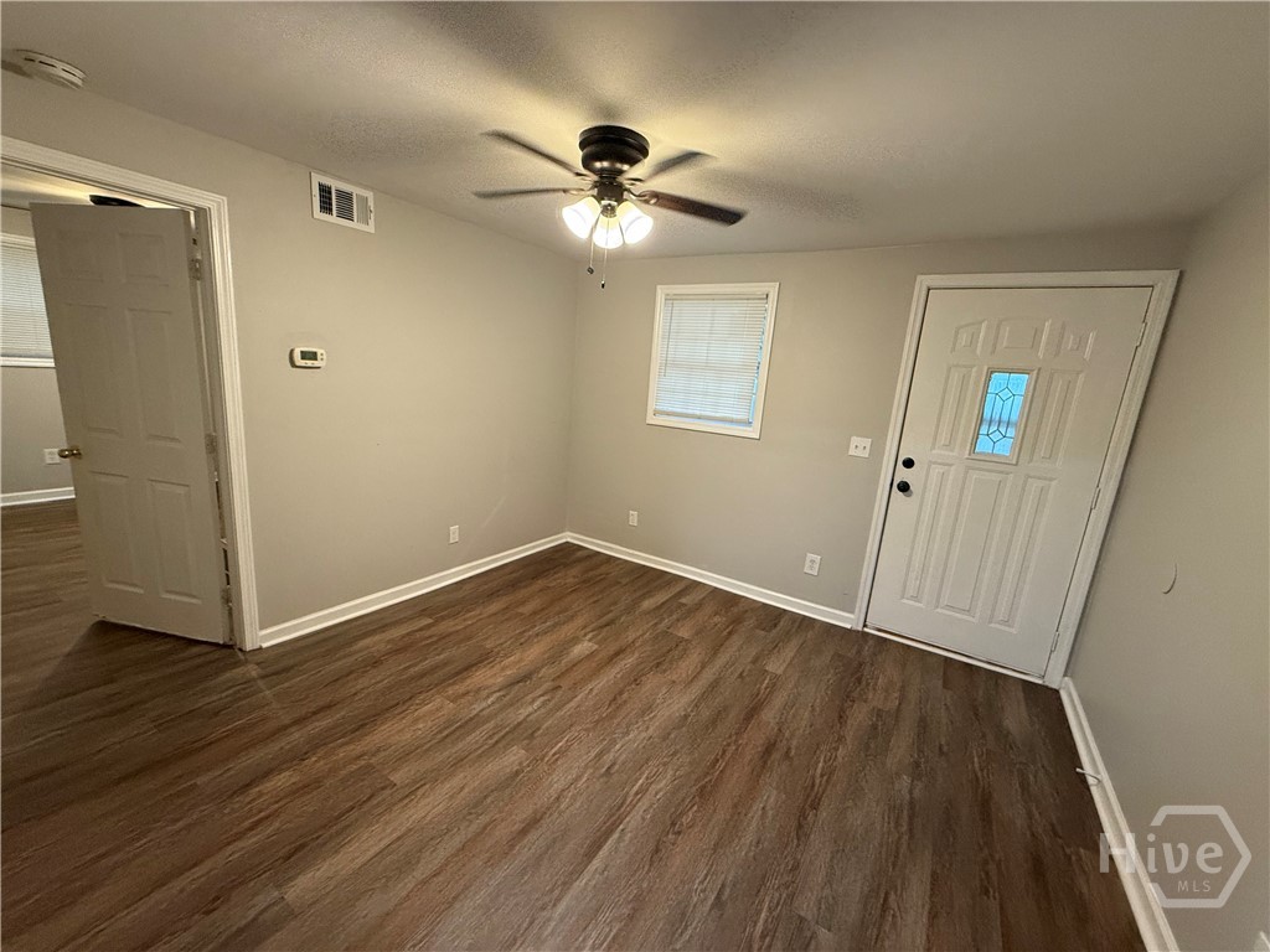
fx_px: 514
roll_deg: -5.4
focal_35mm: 14
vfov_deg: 85.7
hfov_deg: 102.1
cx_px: 635
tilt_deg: -11.4
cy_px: 476
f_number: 2.2
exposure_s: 1/60
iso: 400
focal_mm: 2.22
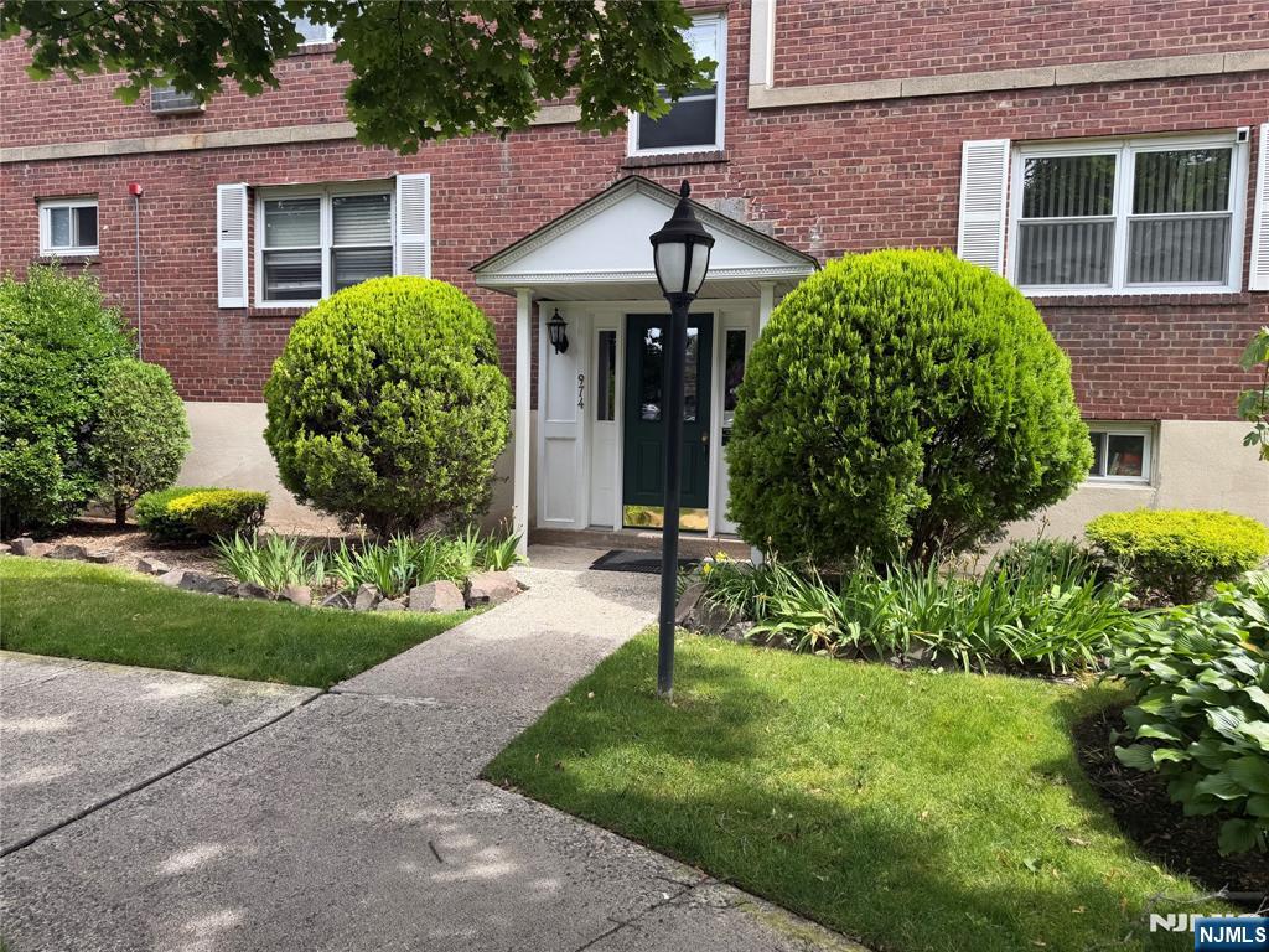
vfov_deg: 56.8
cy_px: 476
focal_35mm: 24
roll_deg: -1.1
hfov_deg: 71.6
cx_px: 634
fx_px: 880
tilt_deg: -5.5
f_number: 1.78
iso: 80
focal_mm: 6.76
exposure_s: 1/689
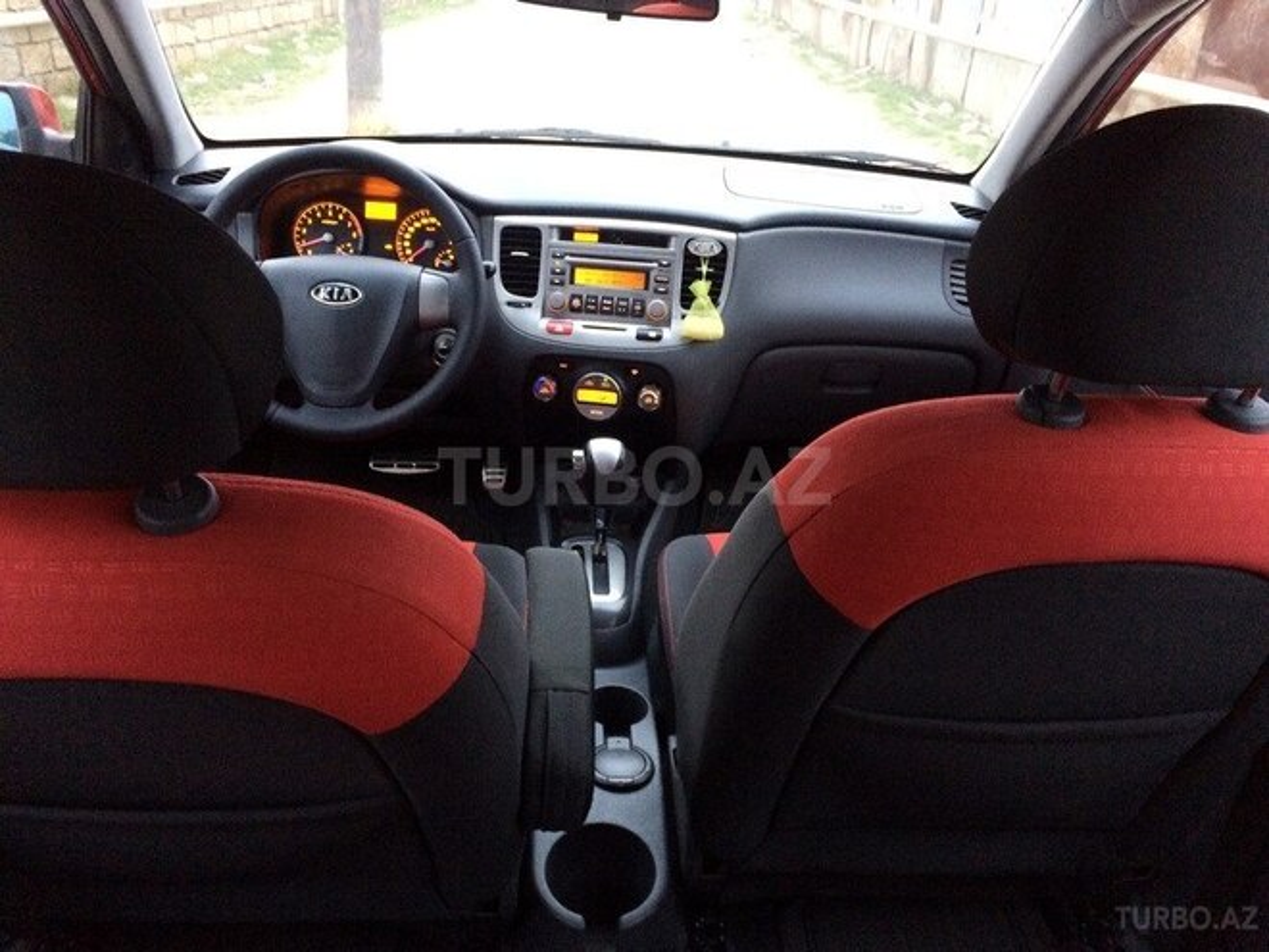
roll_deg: -2.6
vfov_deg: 48.2
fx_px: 1063
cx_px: 634
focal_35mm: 29
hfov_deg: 61.7
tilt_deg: -26.1
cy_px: 476
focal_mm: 4.15
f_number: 2.2
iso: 320
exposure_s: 1/25
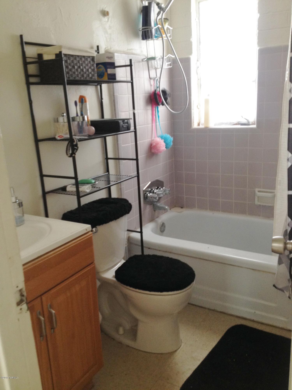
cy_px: 195
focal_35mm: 35
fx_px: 394
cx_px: 146
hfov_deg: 40.7
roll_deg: +3.1
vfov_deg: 52.6
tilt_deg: -14.1
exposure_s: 1/20
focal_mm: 4.28
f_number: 2.4
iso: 100
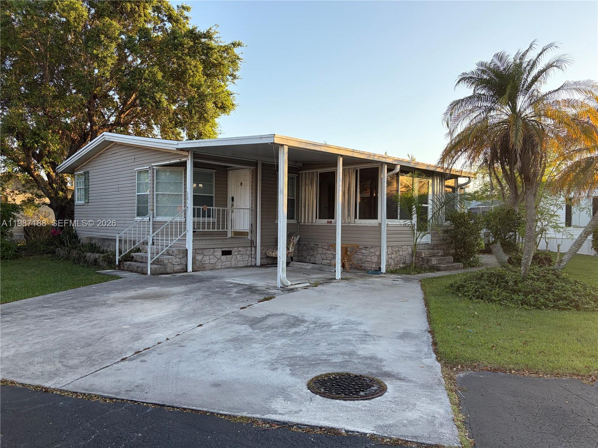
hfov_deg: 67.3
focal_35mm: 26
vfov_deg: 53.1
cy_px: 224
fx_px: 449
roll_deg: +0.4
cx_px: 299
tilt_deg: -1.0
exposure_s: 1/764
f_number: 1.6
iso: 50
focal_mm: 5.96
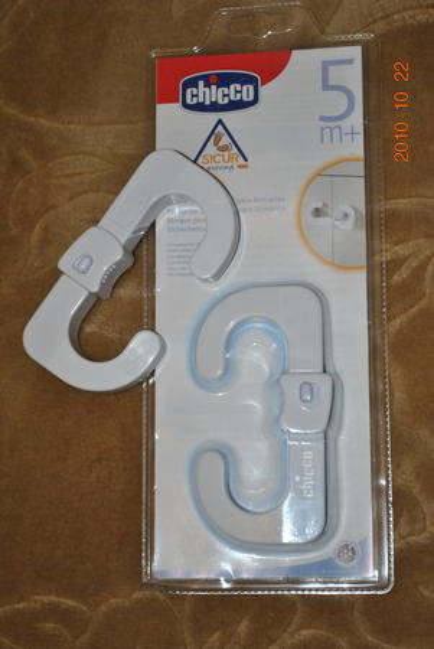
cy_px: 324
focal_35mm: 82
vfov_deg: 24.6
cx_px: 217
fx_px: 1488
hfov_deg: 16.6
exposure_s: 1/60
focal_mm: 55
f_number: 5.6
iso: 200
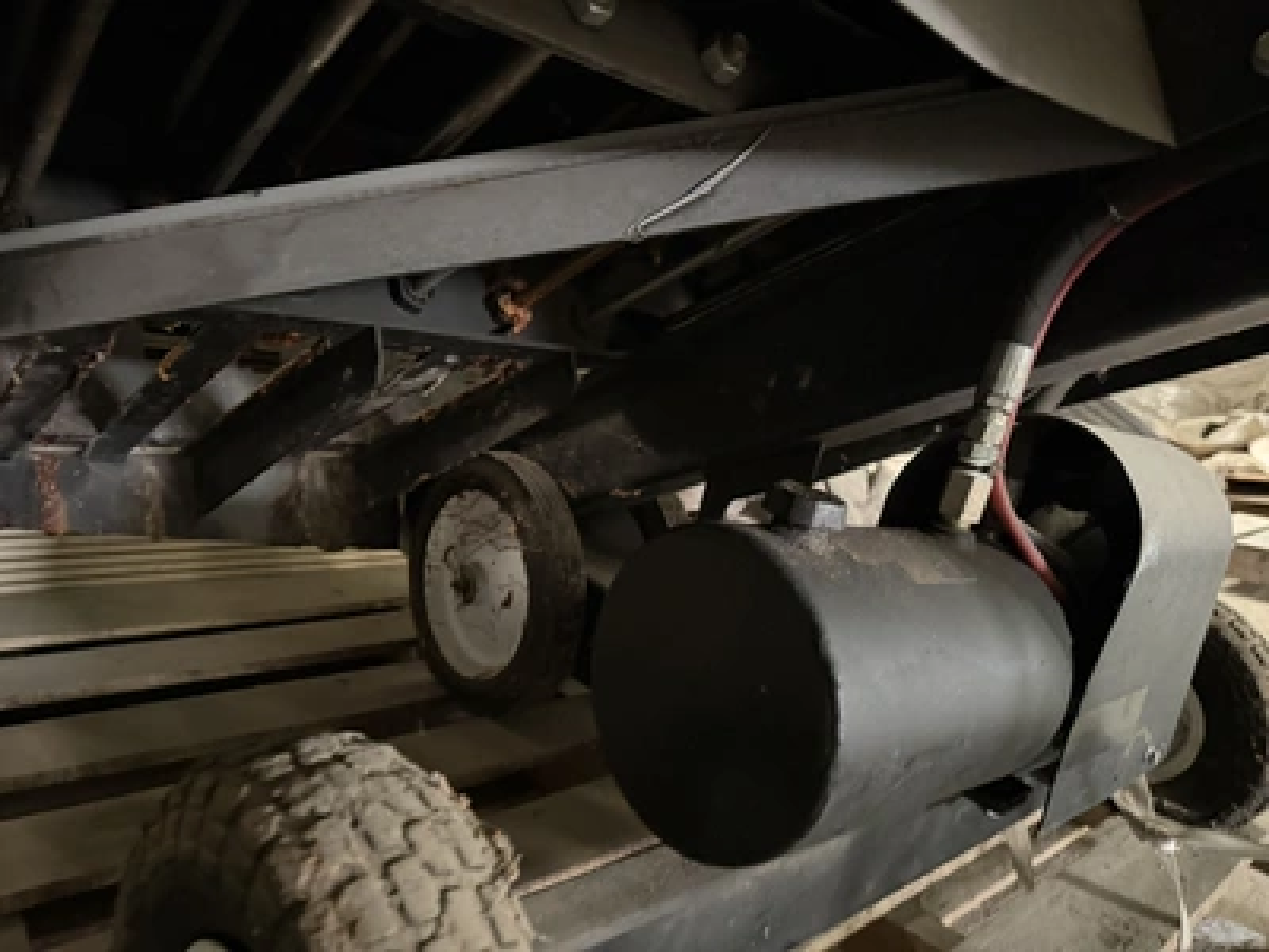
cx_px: 634
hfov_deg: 71.6
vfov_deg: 56.8
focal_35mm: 24
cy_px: 476
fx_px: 880
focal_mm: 6.76
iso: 3200
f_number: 1.78
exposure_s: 1/15
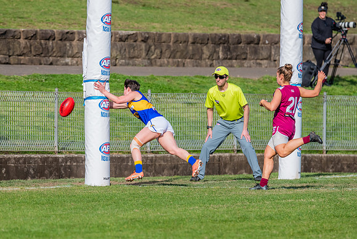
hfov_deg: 4.4
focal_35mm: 466
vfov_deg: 3.0
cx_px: 164
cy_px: 119
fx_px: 4624
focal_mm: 420
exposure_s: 1/1600
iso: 800
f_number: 10
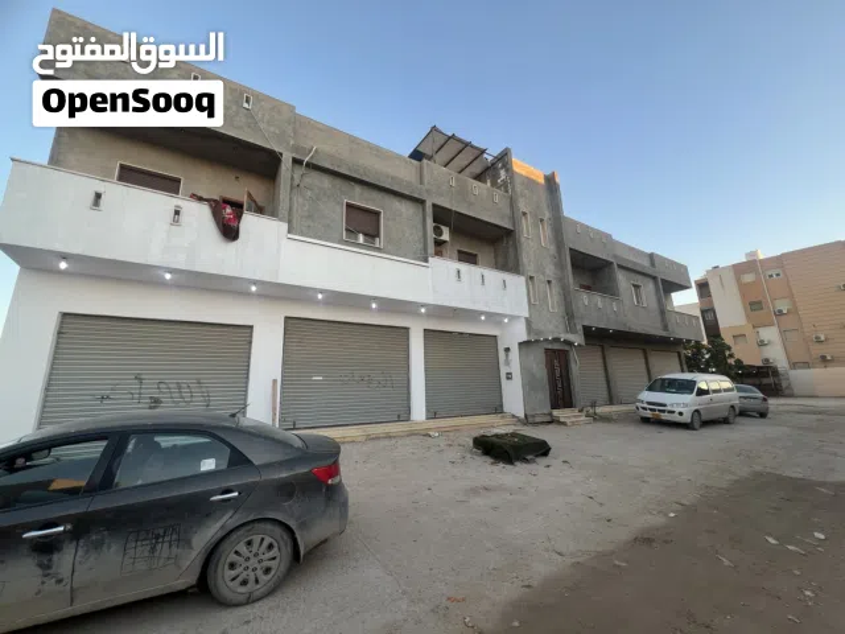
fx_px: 317
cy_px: 317
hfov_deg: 106.2
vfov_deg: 89.9
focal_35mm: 13
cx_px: 422
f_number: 1.8
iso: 32
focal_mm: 1.57
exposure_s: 1/109
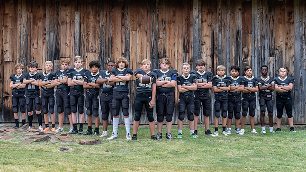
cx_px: 141
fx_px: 682
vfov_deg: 14.4
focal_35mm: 84
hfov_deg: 25.3
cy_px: 96
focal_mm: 74
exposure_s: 1/320
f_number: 4
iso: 1000
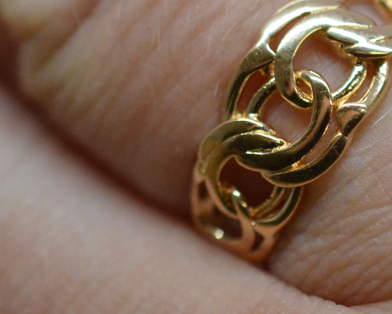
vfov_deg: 7.7
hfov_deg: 9.5
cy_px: 92
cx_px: 299
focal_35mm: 202
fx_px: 2344
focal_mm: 40
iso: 2500
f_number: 4
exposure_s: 1/2500
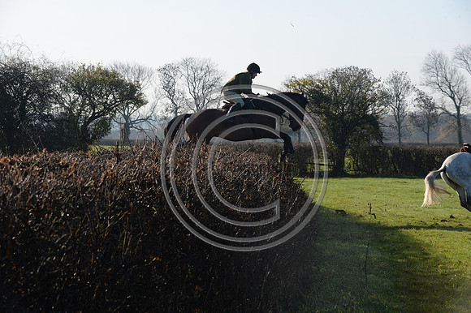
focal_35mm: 125
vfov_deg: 11.0
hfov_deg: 16.4
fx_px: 1634
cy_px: 156
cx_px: 236
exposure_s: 1/1250
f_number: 9
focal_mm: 125
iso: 1000
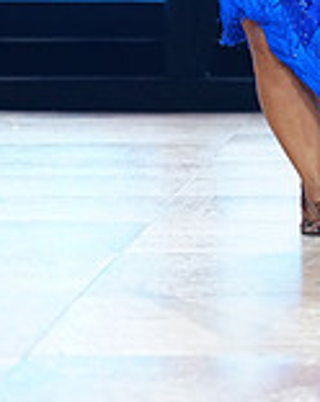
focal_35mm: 273
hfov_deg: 5.6
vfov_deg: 7.0
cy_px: -108
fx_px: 3245
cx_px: 468
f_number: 2.8
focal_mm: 78
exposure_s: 1/500
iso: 2000
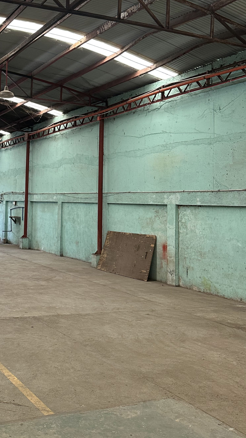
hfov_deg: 28.2
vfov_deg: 50.0
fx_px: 464
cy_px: 167
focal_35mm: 40
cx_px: 9
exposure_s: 1/60
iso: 250
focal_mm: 6.86
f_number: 1.78
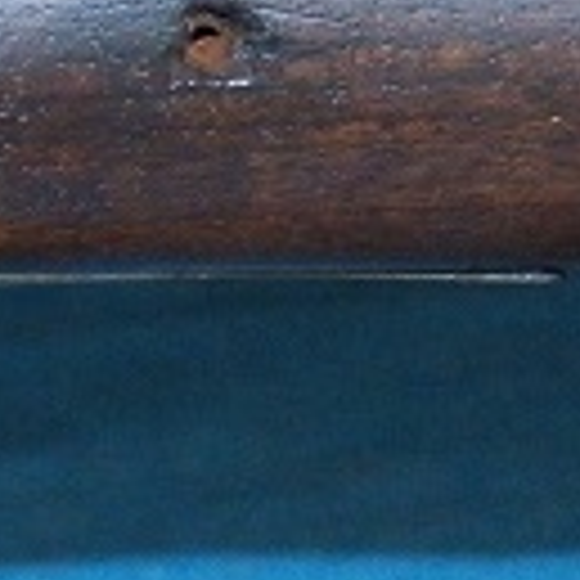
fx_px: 6464
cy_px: 198
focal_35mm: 341
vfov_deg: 5.1
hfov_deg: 5.1
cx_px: -382
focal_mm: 11.2
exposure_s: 1/40
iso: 400
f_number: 3.6
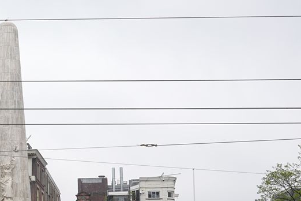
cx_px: -25
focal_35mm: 92
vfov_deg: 14.6
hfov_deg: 21.1
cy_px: 200
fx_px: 769
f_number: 8
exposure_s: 1/100
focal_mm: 24
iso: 100
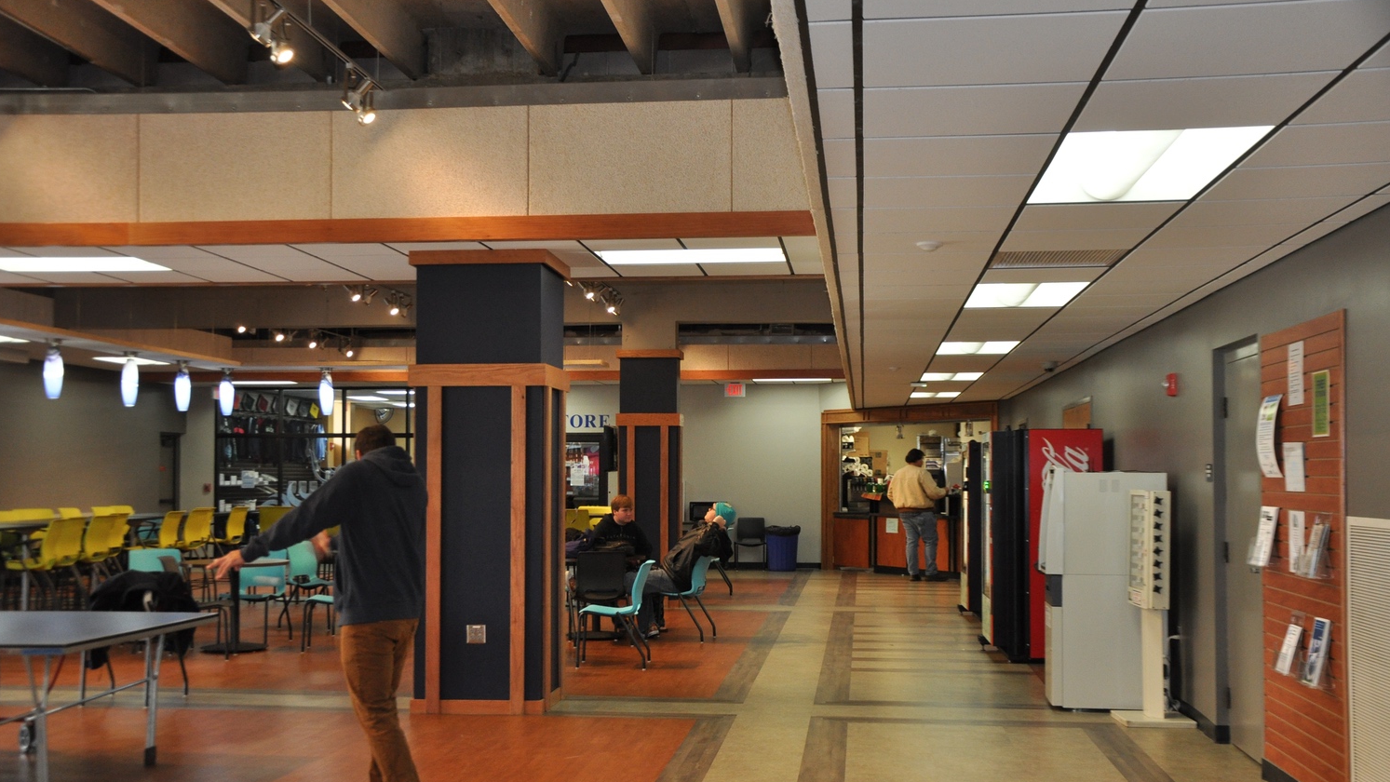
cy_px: 438
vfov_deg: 29.0
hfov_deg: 49.4
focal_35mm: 41
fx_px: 1511
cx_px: 694
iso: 800
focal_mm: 26
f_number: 4
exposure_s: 1/125
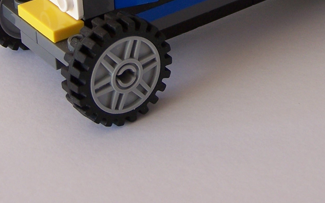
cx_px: 229
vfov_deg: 11.4
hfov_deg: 18.5
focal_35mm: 112
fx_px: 992
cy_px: -46
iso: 80
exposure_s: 1/45
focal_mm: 8.5
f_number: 3
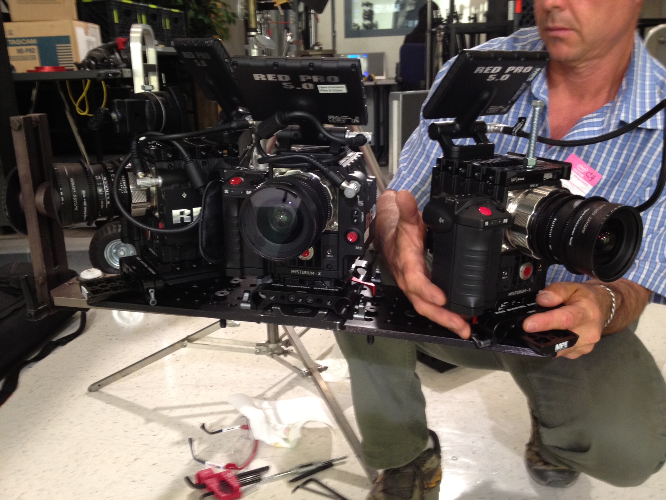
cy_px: 250
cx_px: 333
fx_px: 673
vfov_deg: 40.7
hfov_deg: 52.6
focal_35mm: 35
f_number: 2.4
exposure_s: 1/20
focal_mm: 4.28
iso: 160
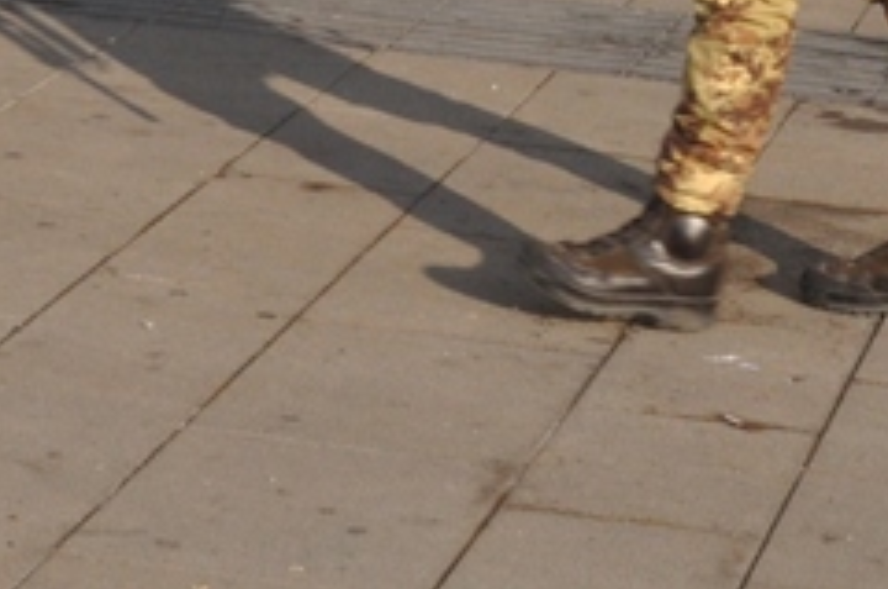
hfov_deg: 10.7
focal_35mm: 192
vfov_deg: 6.8
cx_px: 496
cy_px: -667
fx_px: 4727
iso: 640
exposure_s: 1/200
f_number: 20
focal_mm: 30
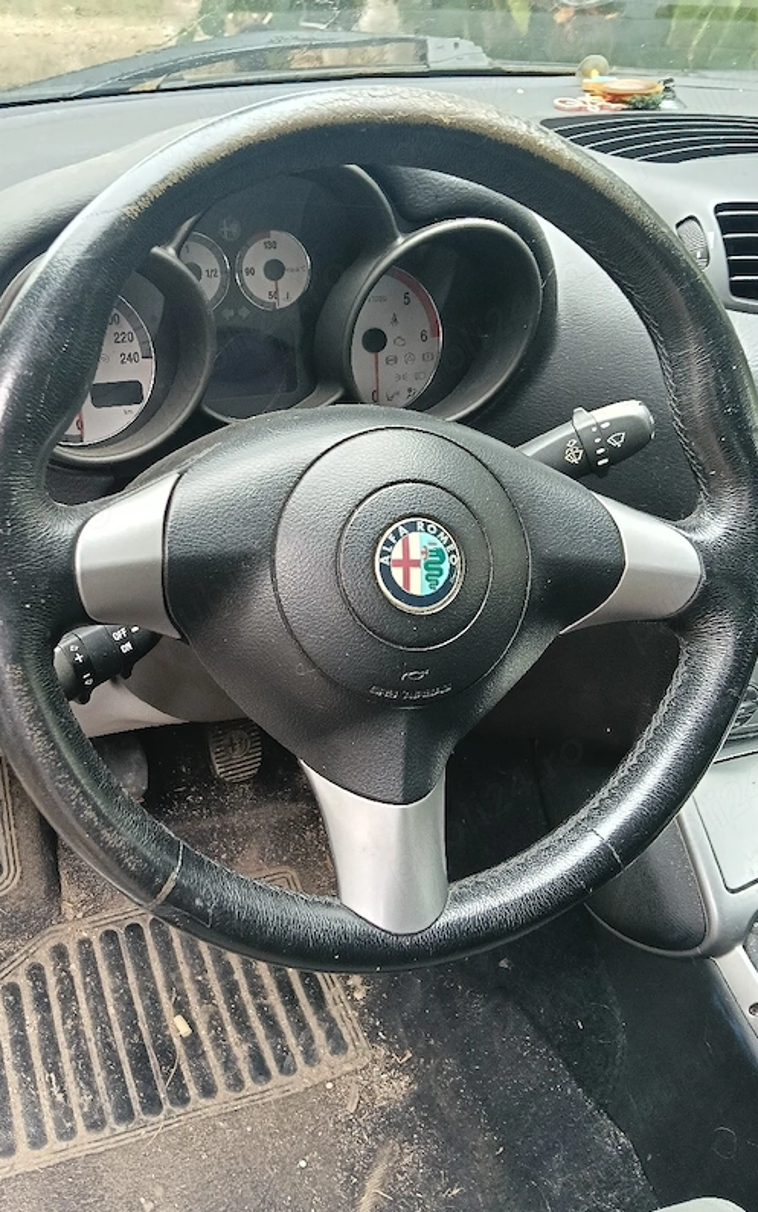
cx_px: 310
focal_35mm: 33
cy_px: 606
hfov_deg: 38.2
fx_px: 1091
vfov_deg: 58.1
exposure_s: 1/33.3
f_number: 1.8
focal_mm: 3.98
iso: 125
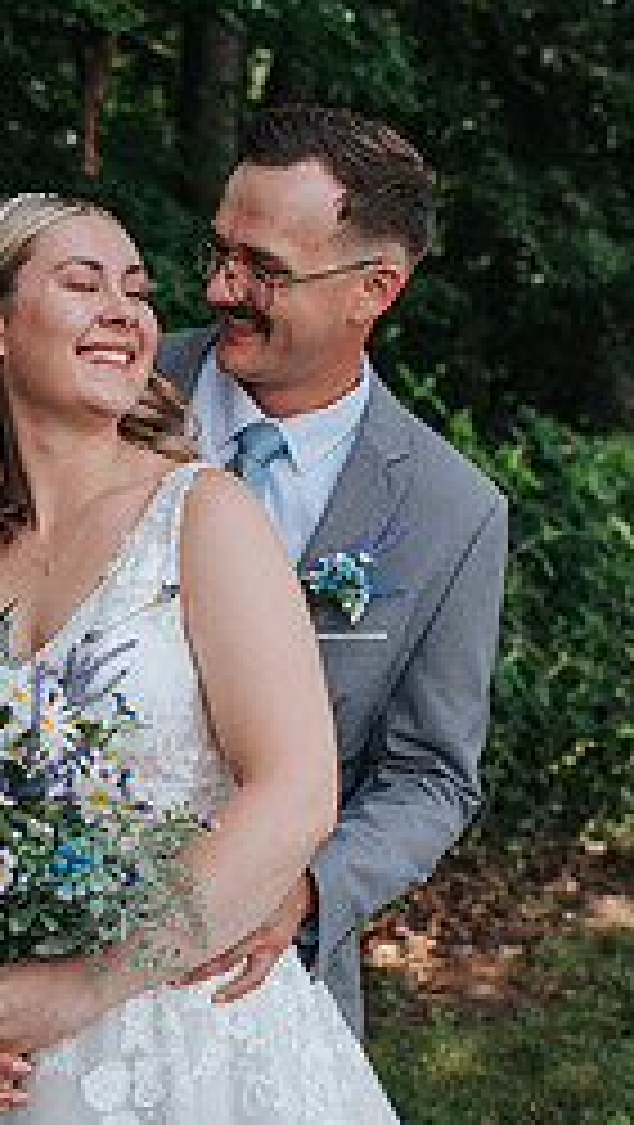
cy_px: 688
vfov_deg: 31.8
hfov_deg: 18.2
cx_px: 171
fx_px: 1969
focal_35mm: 66
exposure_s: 1/500
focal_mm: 35
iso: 100
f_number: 2.8
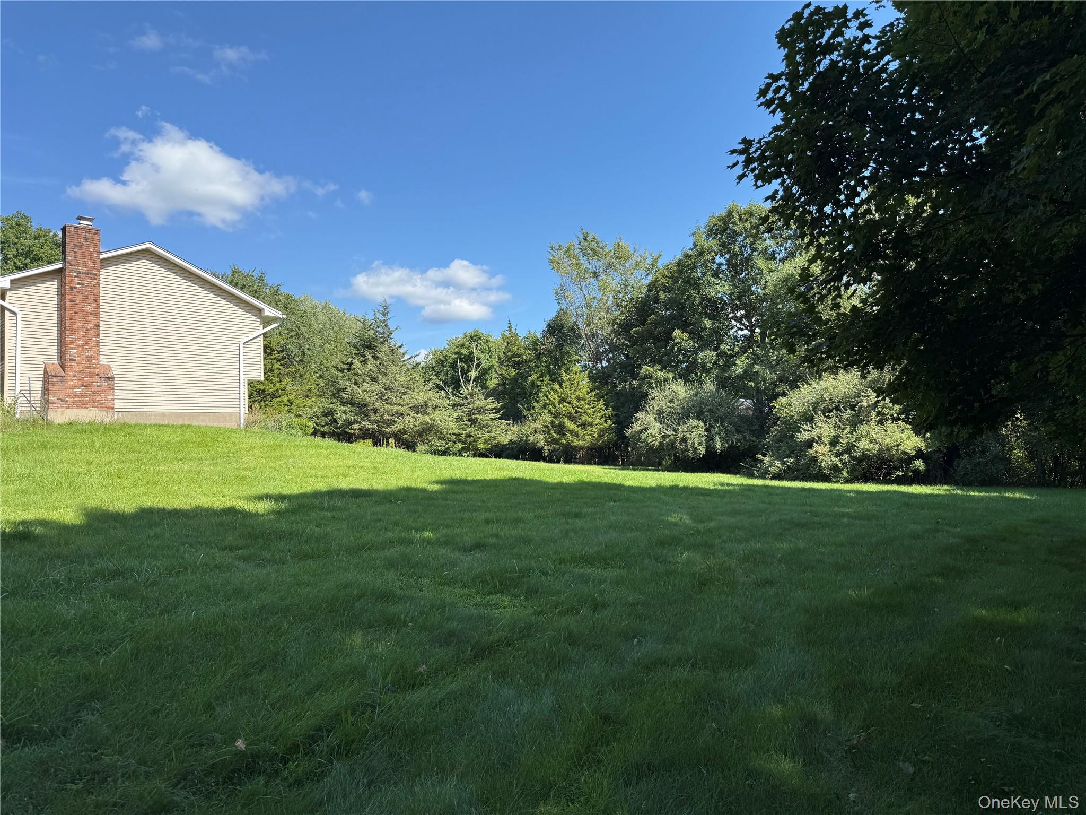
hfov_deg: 71.6
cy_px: 408
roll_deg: +2.6
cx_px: 543
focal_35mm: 24
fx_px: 753
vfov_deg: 56.8
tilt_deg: +4.6
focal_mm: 6.76
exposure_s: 1/2232
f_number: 1.78
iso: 80
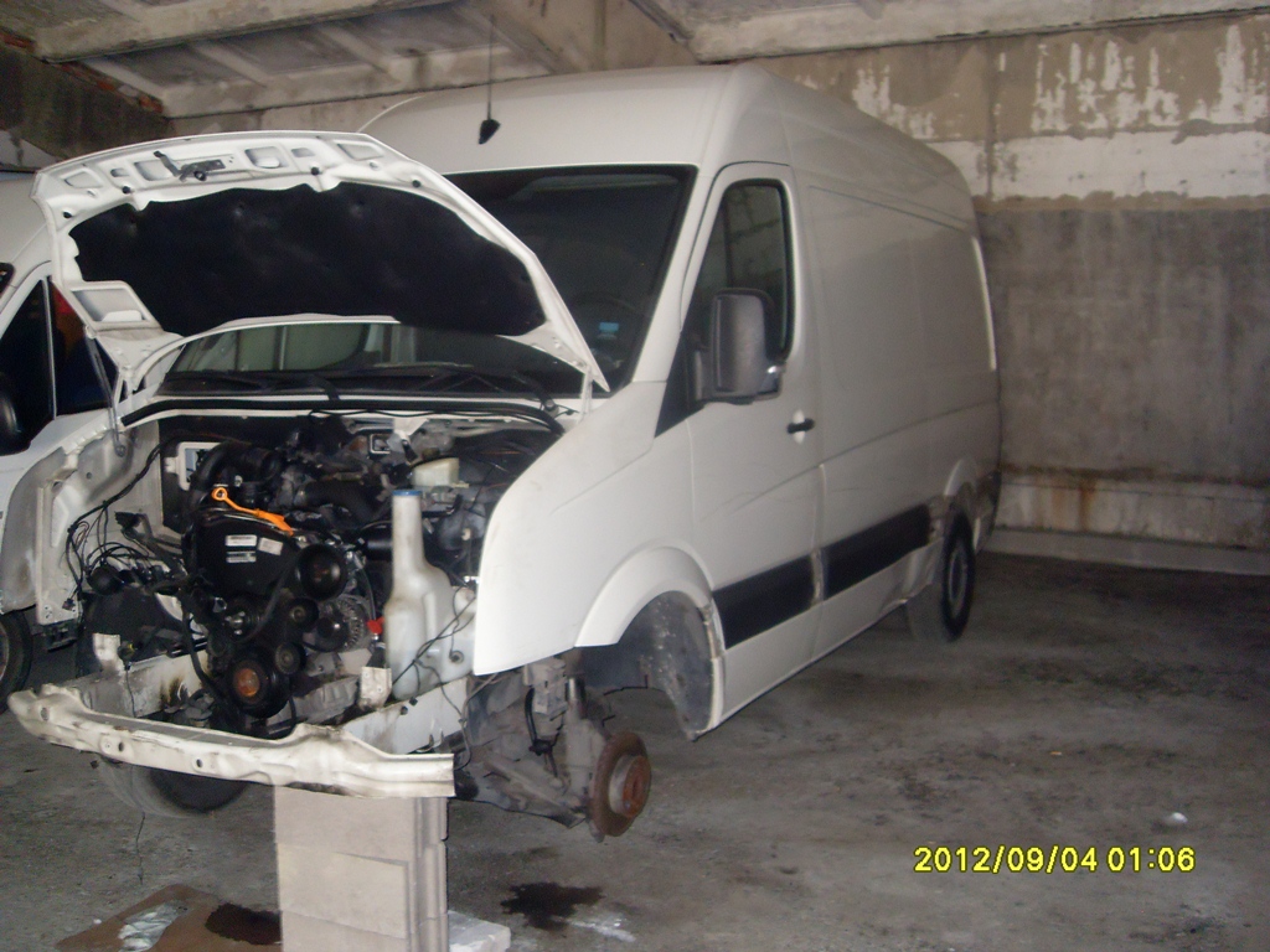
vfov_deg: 38.7
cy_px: 476
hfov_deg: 50.1
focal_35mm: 37
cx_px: 635
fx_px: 1357
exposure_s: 1/45
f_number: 2.8
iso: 240
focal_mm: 6.3
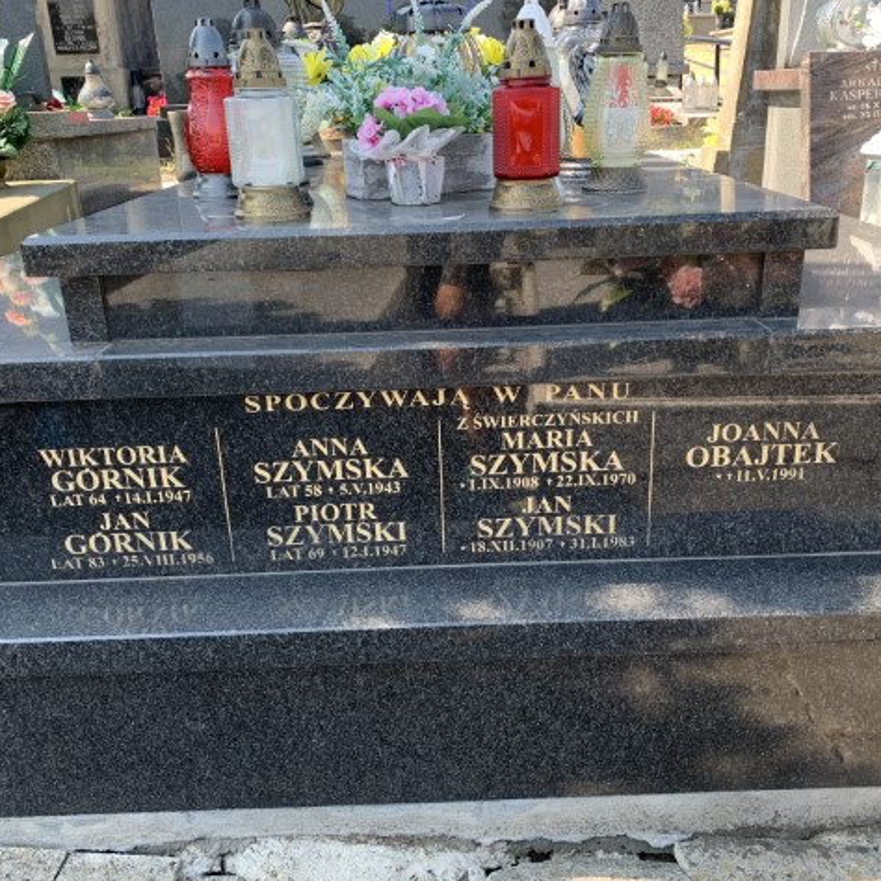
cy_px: 444
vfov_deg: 52.5
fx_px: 893
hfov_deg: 52.5
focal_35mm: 31
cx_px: 440
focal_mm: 4.25
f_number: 1.8
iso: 25
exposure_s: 1/241
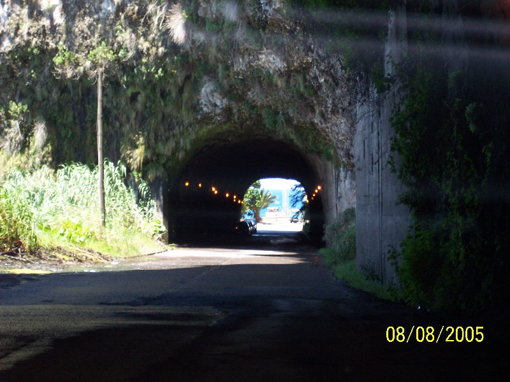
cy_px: 191
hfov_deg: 17.3
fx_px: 1680
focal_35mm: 114
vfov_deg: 13.0
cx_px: 255
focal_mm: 24
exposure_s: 1/90
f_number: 4.8
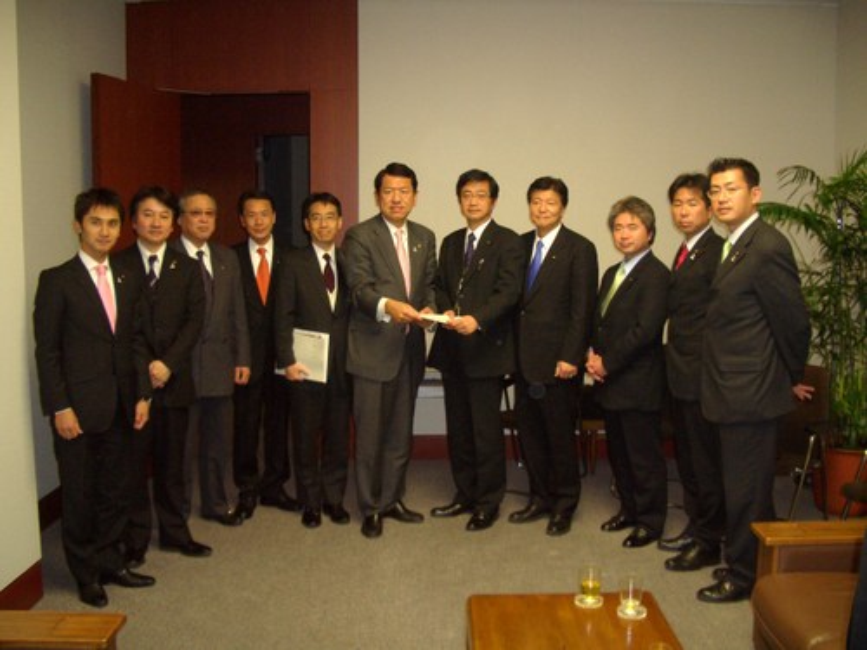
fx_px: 877
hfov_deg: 52.6
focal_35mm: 35
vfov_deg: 40.7
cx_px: 434
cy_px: 325
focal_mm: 5.8
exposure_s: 1/60
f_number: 2.6
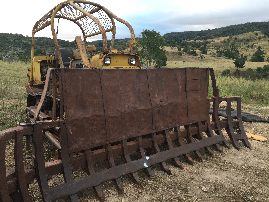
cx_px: 134
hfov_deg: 61.7
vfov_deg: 48.2
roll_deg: +1.1
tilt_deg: -10.5
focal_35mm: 29
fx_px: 225
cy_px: 101
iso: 50
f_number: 2.2
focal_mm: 4.15
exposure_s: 1/100
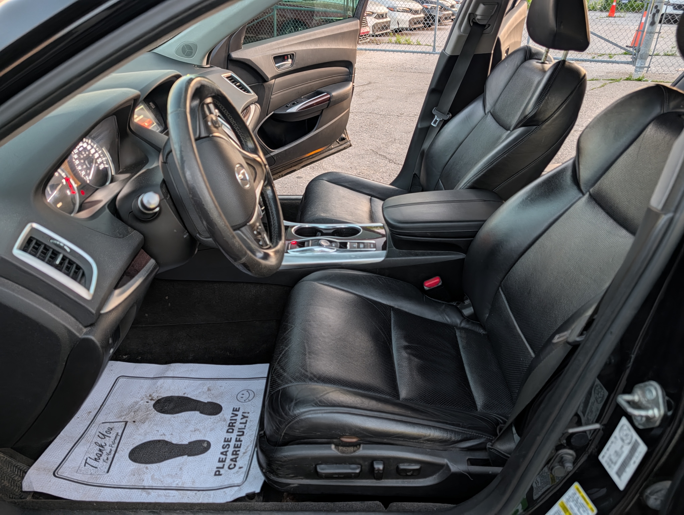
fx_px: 475
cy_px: 258
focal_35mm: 24
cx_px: 342
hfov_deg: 71.5
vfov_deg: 56.9
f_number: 1.68
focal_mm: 6.9
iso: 39
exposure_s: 1/21
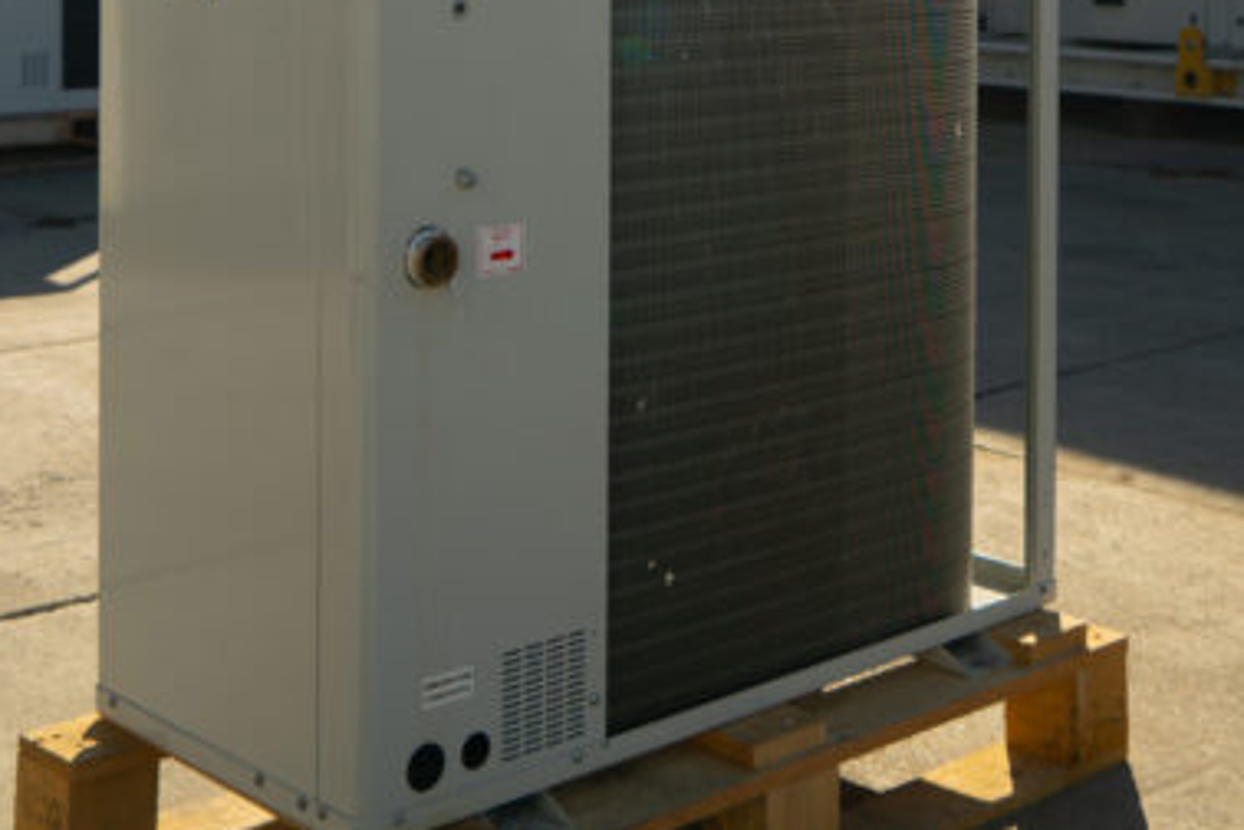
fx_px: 2246
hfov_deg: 30.9
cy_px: -107
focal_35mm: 65
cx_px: 675
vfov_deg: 19.9
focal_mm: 24
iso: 100
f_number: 5
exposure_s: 1/100
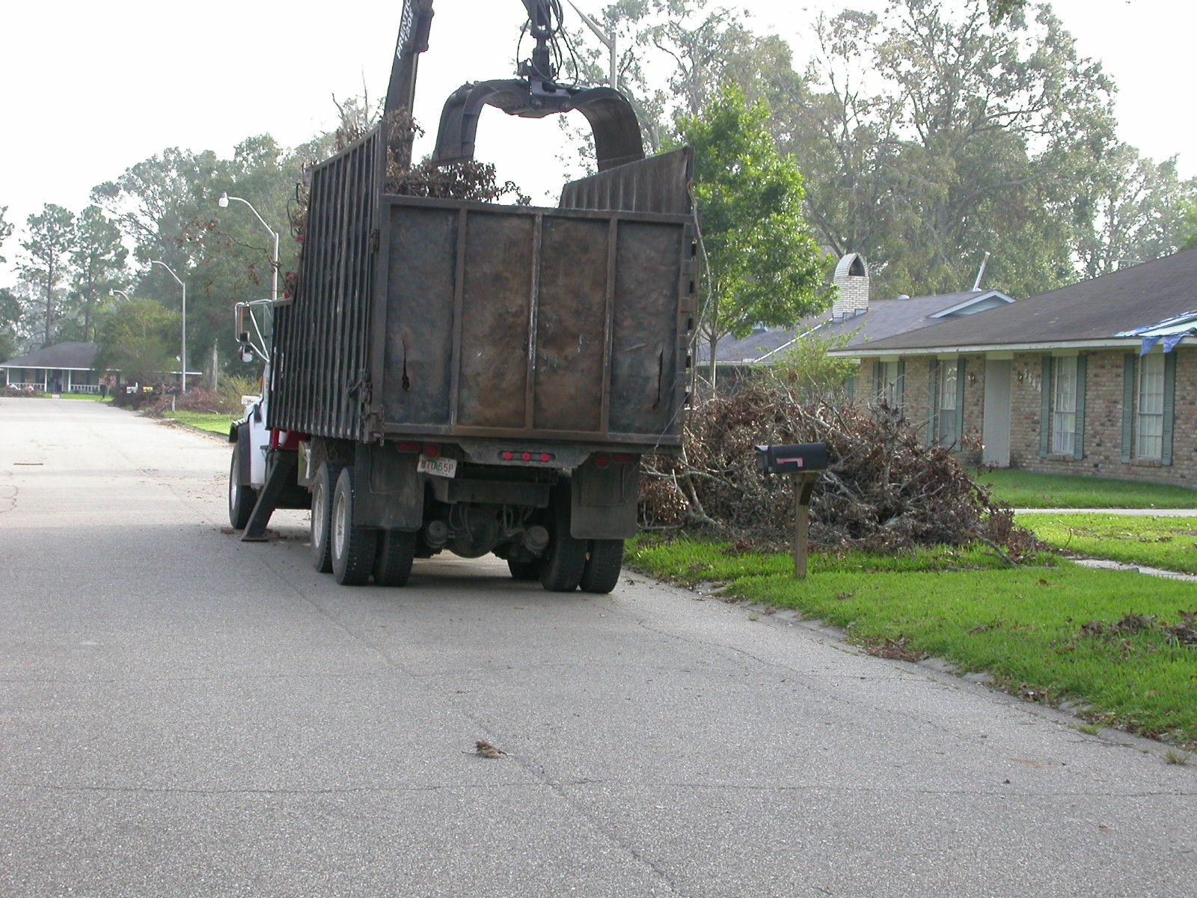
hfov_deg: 26.7
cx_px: 598
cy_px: 449
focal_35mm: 73
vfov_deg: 20.2
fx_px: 2524
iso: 100
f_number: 4.3
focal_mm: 15.1
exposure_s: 1/139
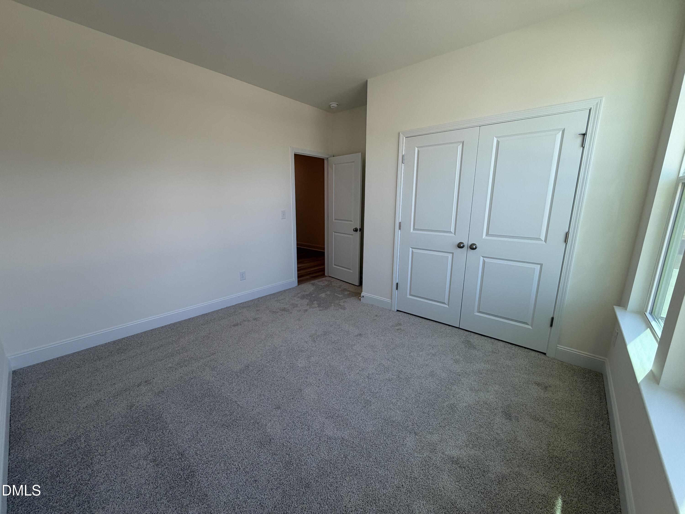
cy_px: 257
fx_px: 277
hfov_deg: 102.1
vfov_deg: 85.7
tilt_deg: -11.5
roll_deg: -0.2
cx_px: 342
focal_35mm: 14
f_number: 2.2
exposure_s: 1/120
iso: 50
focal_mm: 2.22
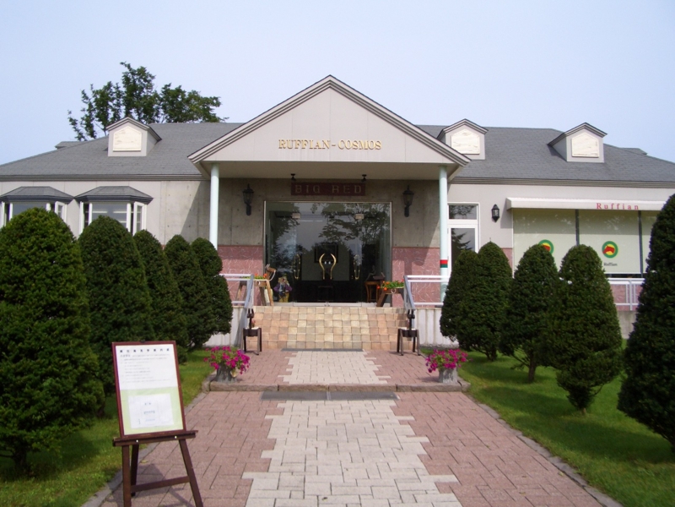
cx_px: 338
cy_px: 254
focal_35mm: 35
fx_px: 682
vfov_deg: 40.7
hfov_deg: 52.6
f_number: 4.3
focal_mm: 5.8
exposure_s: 1/500
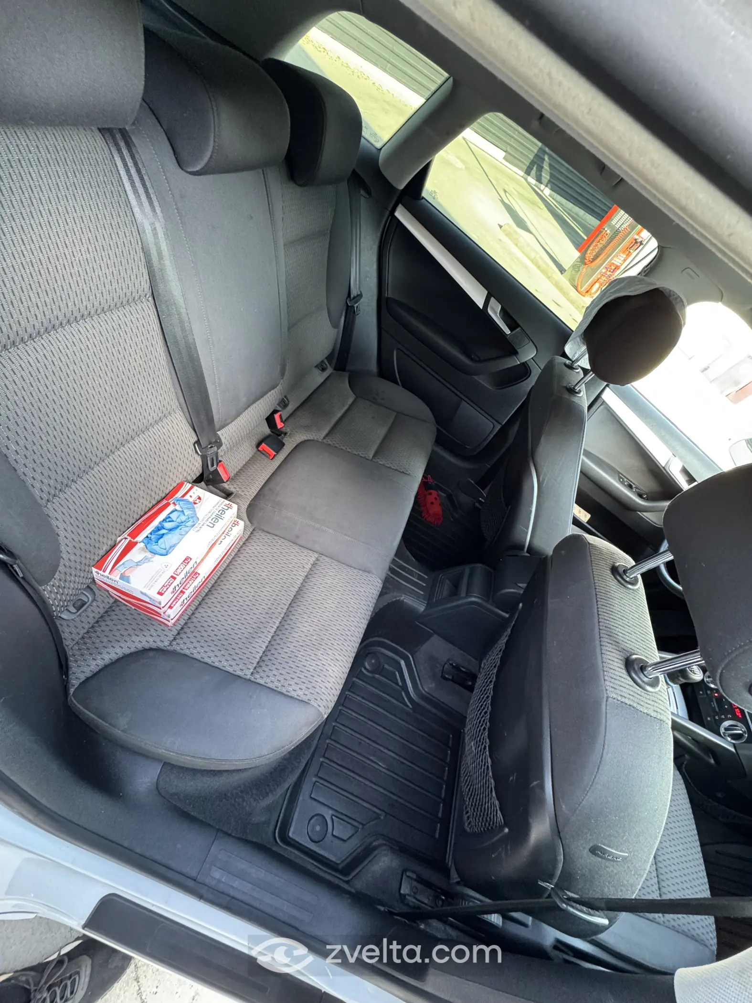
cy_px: 502
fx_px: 406
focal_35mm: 14
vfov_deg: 102.1
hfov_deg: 85.7
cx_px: 376
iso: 500
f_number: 2.2
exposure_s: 1/60
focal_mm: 2.22
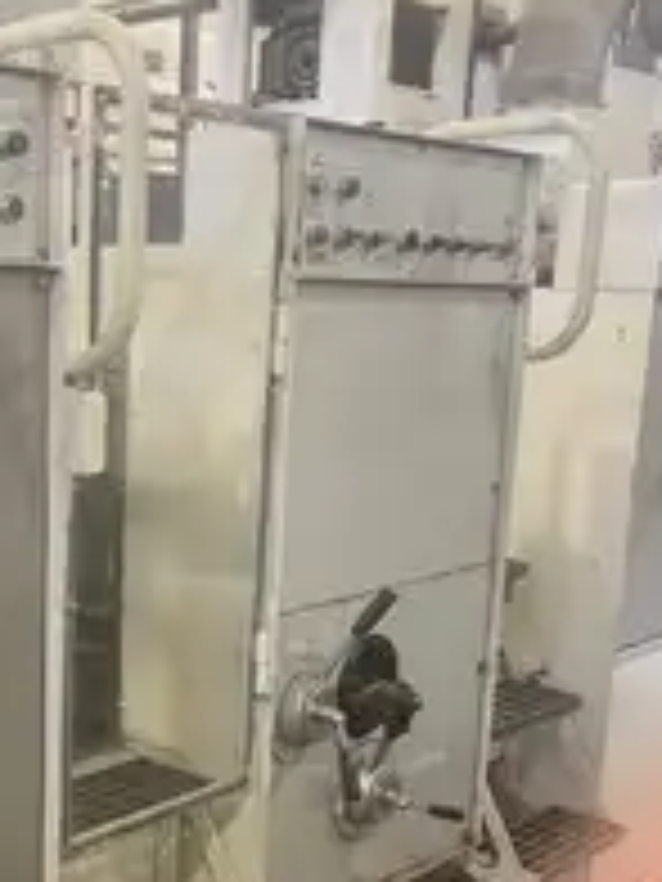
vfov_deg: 35.7
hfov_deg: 26.7
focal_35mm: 53
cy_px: 603
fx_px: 1351
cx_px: 81
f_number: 1.6
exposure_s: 1/60
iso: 250
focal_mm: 5.1
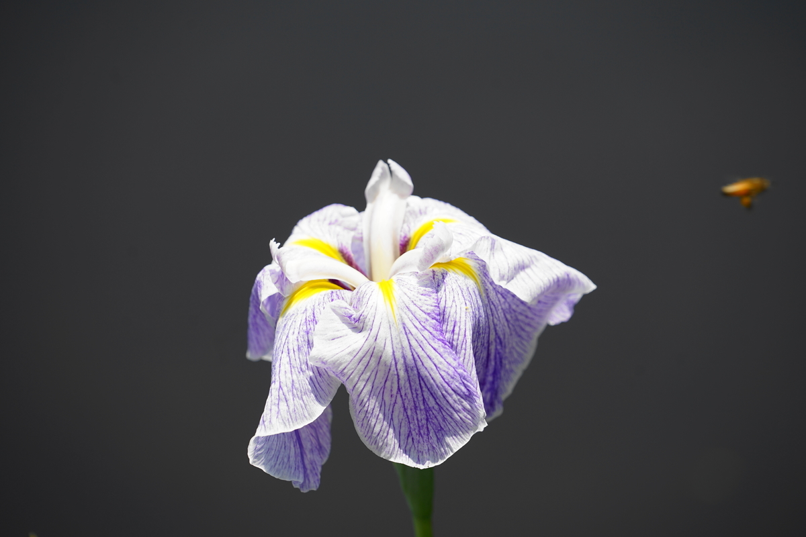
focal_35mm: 239
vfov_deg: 5.7
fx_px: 5351
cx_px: 403
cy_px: 268
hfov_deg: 8.6
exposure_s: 1/320
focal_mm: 239
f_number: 6.3
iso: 100
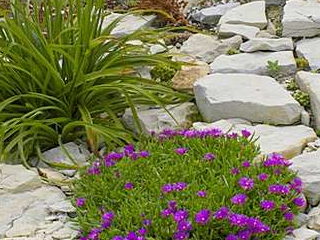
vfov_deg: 17.5
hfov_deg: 23.2
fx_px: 777
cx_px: 195
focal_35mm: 84
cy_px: 70
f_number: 9
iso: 200
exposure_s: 1/400
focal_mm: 30
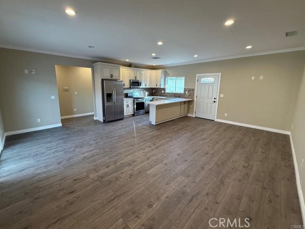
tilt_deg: -9.4
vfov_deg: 81.7
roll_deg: +0.0
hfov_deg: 98.0
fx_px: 132
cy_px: 107
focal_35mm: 15
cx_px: 144
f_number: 2.2
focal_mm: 2.22
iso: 250
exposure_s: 1/120
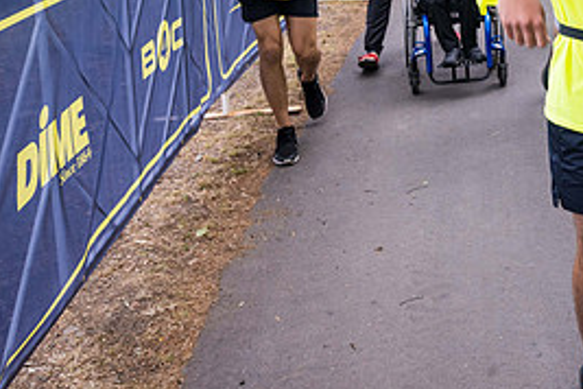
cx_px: 629
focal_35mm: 51
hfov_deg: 34.1
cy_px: -16
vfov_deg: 25.0
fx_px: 826
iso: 640
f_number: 4
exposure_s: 1/500
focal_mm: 23.5
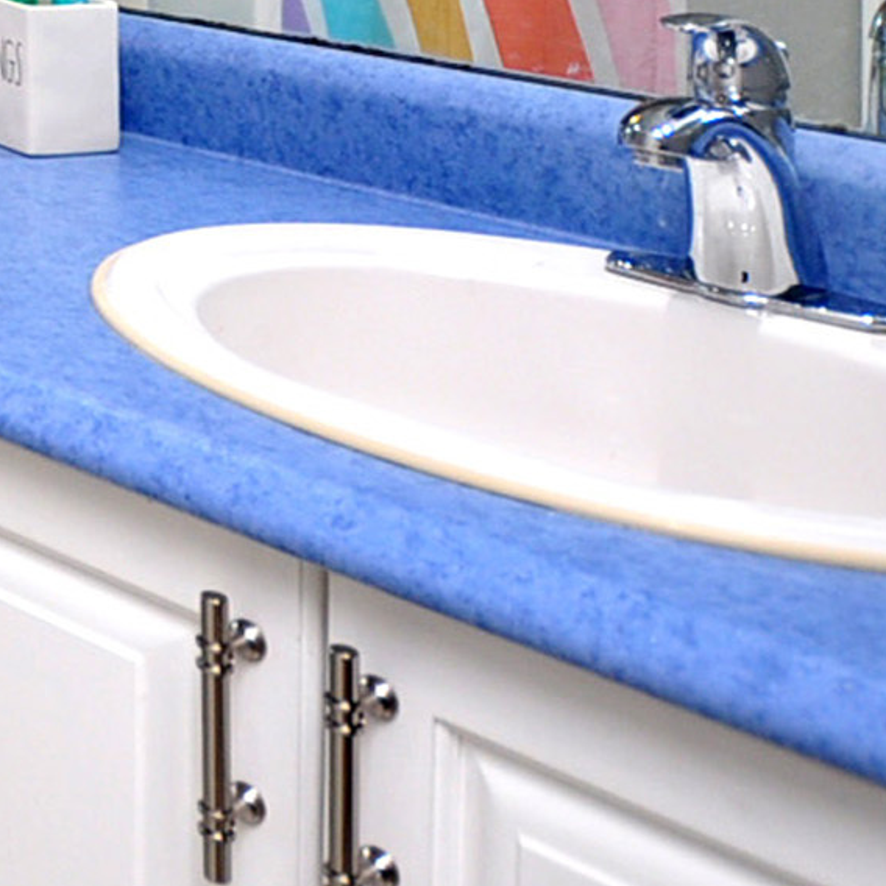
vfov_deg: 22.6
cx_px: -788
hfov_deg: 18.9
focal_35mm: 65
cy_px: -371
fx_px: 1882
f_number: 3.5
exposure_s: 1/160
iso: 200
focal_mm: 10
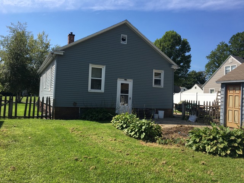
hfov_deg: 61.7
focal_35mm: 29
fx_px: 204
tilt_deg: +3.1
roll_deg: -2.6
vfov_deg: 48.2
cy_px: 92
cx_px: 122
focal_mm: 4.15
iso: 25
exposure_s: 1/1304
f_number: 2.2
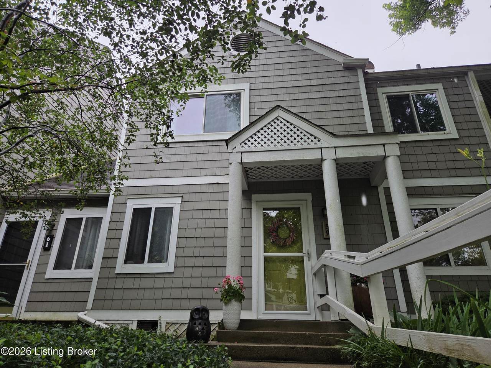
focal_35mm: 23
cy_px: 184
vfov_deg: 58.9
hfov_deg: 73.9
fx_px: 326
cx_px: 246
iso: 80
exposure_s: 1/1283
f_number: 1.8
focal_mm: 5.4
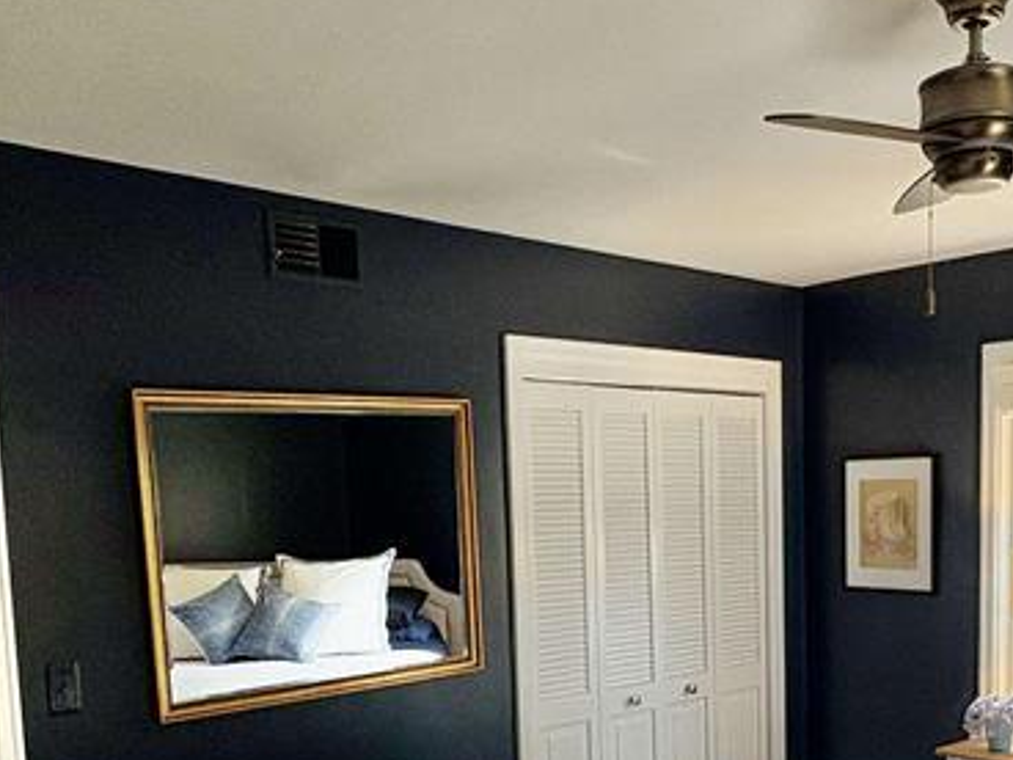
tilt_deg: -5.8
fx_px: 1141
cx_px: 672
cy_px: 622
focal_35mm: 39
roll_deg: +1.6
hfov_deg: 47.1
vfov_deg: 35.5
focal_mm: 2.22
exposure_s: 1/120
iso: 125
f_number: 2.2
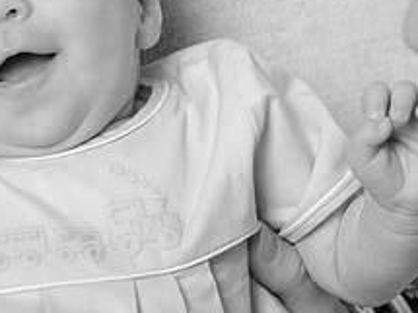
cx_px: 177
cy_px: 173
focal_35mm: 523
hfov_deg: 3.8
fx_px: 6312
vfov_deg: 2.8
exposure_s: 1/200
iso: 250
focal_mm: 195
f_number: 5.6
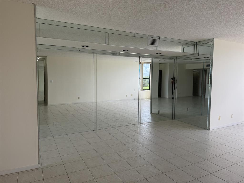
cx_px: 122
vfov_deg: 56.8
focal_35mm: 24
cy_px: 92
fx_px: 169
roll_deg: -0.5
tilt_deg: -4.2
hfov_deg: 71.6
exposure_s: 1/439
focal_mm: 6.76
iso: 80
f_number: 1.78
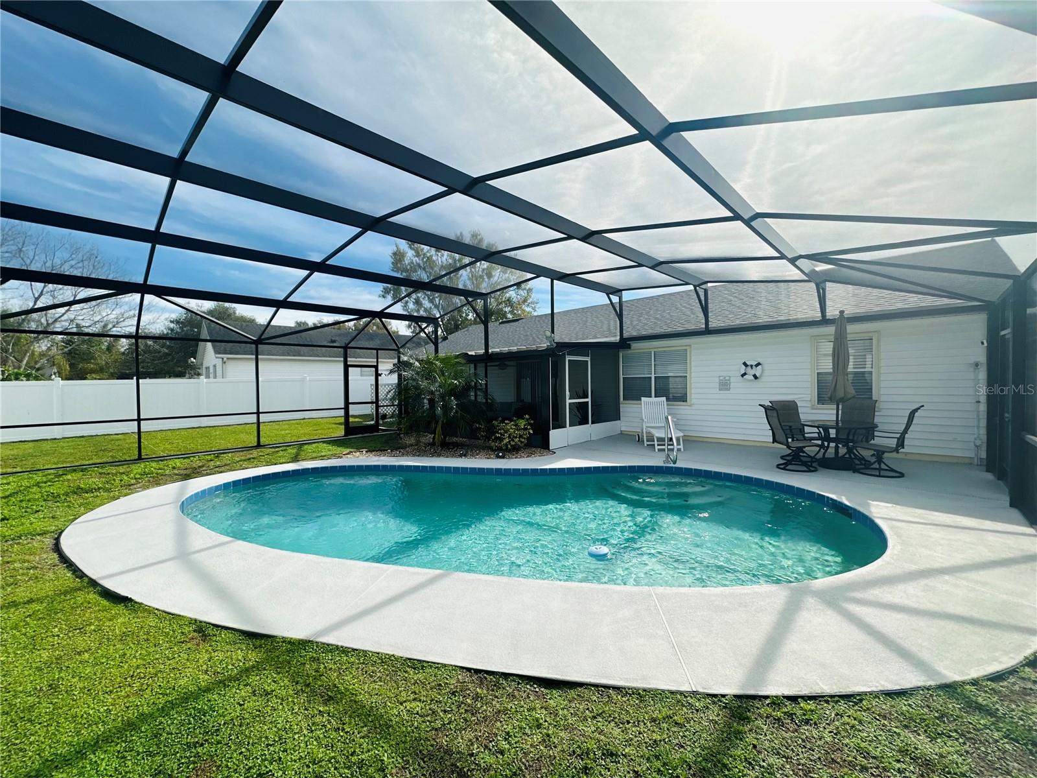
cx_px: 518
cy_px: 389
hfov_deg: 102.1
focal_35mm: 14
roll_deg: +1.2
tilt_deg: -0.7
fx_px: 419
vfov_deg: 85.7
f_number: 2.2
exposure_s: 1/903
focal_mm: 2.22
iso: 40
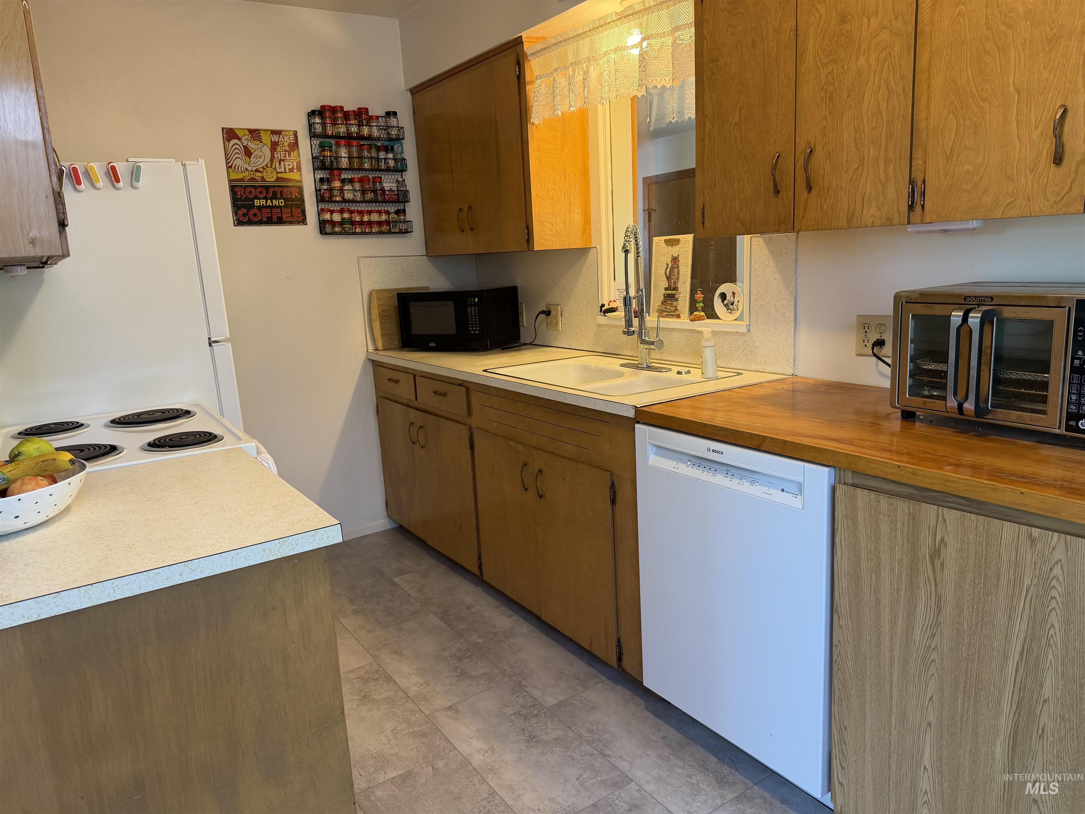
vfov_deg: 56.8
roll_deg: +3.9
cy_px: 407
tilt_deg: -10.9
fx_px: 752
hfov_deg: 71.6
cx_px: 542
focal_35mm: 24
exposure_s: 1/60
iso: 160
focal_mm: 6.76
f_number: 1.78
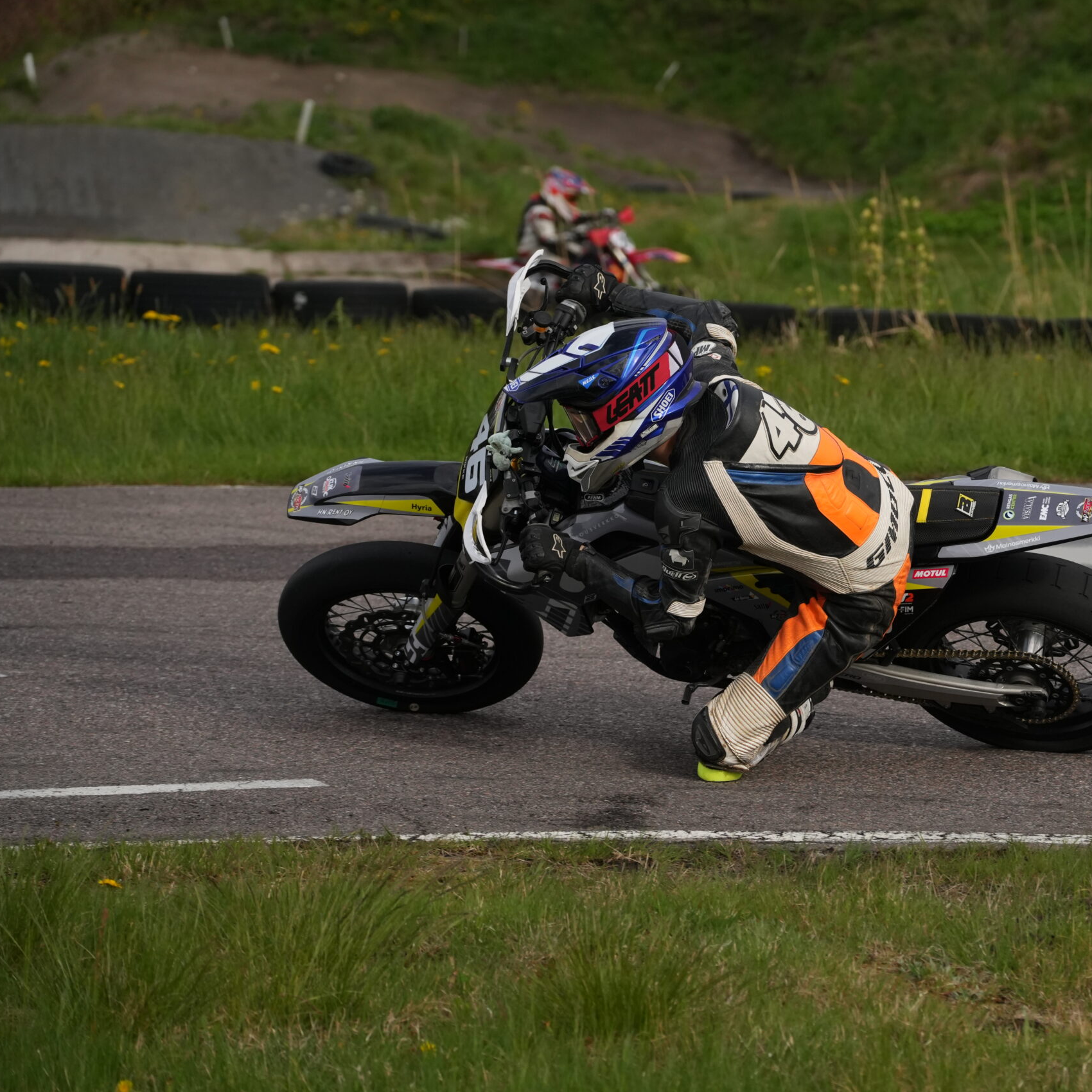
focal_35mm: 183
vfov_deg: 9.6
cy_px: 546
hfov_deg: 9.5
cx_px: 806
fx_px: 6531
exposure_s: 1/5000
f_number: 6.3
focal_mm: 143
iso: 1250
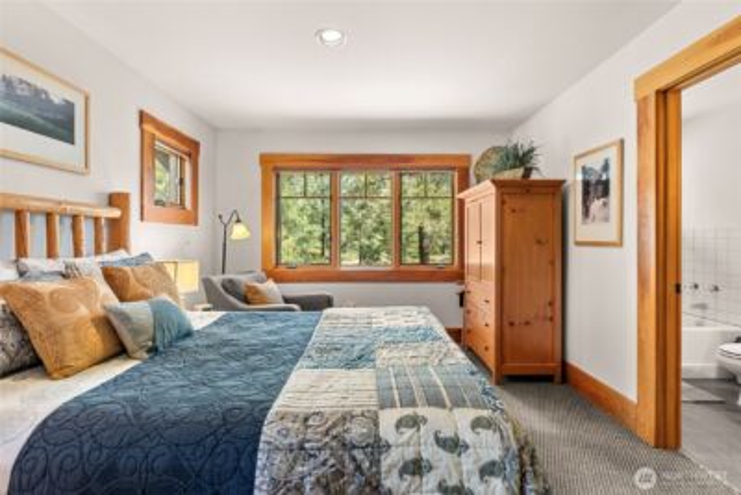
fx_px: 340
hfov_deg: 95.0
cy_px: 248
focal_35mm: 16
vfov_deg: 72.1
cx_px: 370
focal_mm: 16.5
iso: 400
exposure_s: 1/15
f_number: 2.8
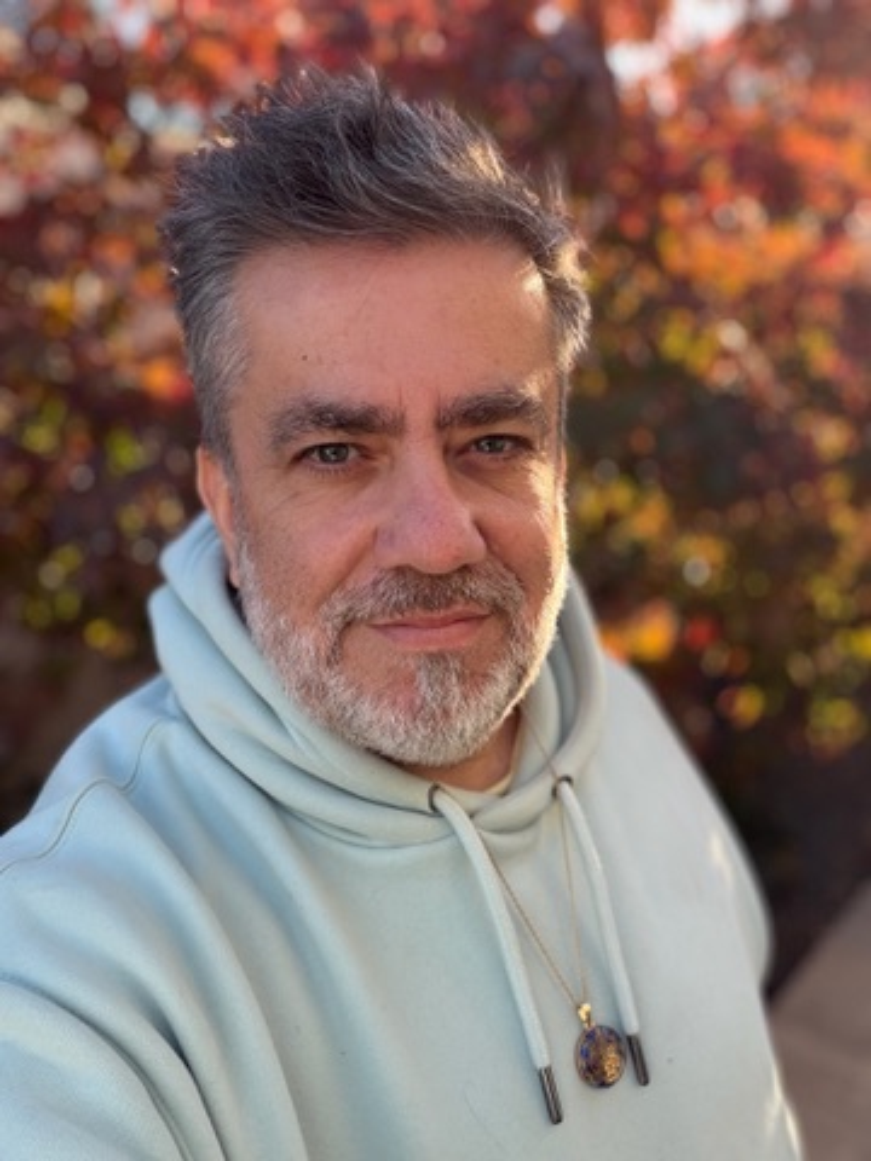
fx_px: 1006
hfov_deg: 46.8
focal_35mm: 30
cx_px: 436
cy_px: 580
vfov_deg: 60.0
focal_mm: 2.71
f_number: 1.9
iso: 32
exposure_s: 1/172
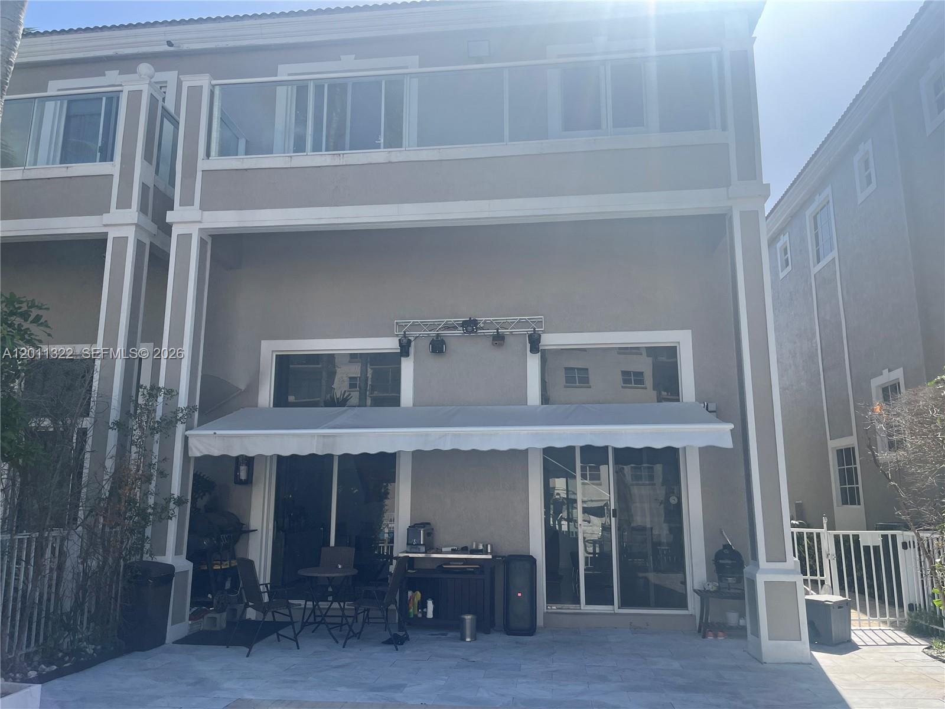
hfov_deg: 67.3
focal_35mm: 26
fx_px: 710
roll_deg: -0.7
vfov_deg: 53.1
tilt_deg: +11.9
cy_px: 354
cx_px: 472
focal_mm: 5.1
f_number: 1.6
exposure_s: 1/2632
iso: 50
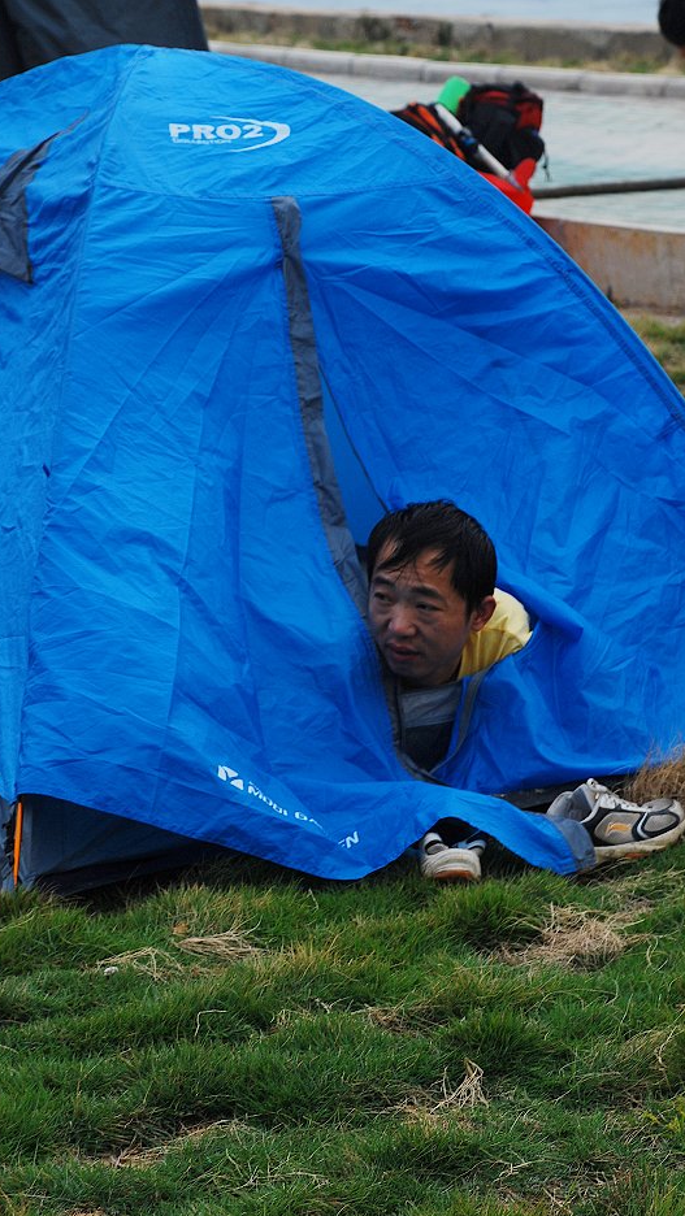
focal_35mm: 123
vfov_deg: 17.4
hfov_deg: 9.9
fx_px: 3969
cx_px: 435
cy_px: 637
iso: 100
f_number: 7.1
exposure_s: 1/80
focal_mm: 70
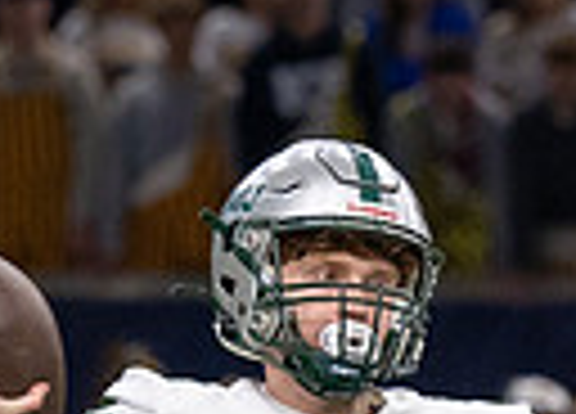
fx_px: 17574
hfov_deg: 1.9
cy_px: 936
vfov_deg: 1.3
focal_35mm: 1072
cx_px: -18
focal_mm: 126
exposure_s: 1/1000
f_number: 2.8
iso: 2000
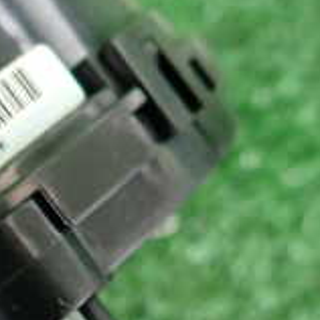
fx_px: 879
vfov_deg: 20.4
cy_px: 251
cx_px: -190
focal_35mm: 84
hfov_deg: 17.9
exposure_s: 1/30
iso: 320
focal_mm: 4.5
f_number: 2
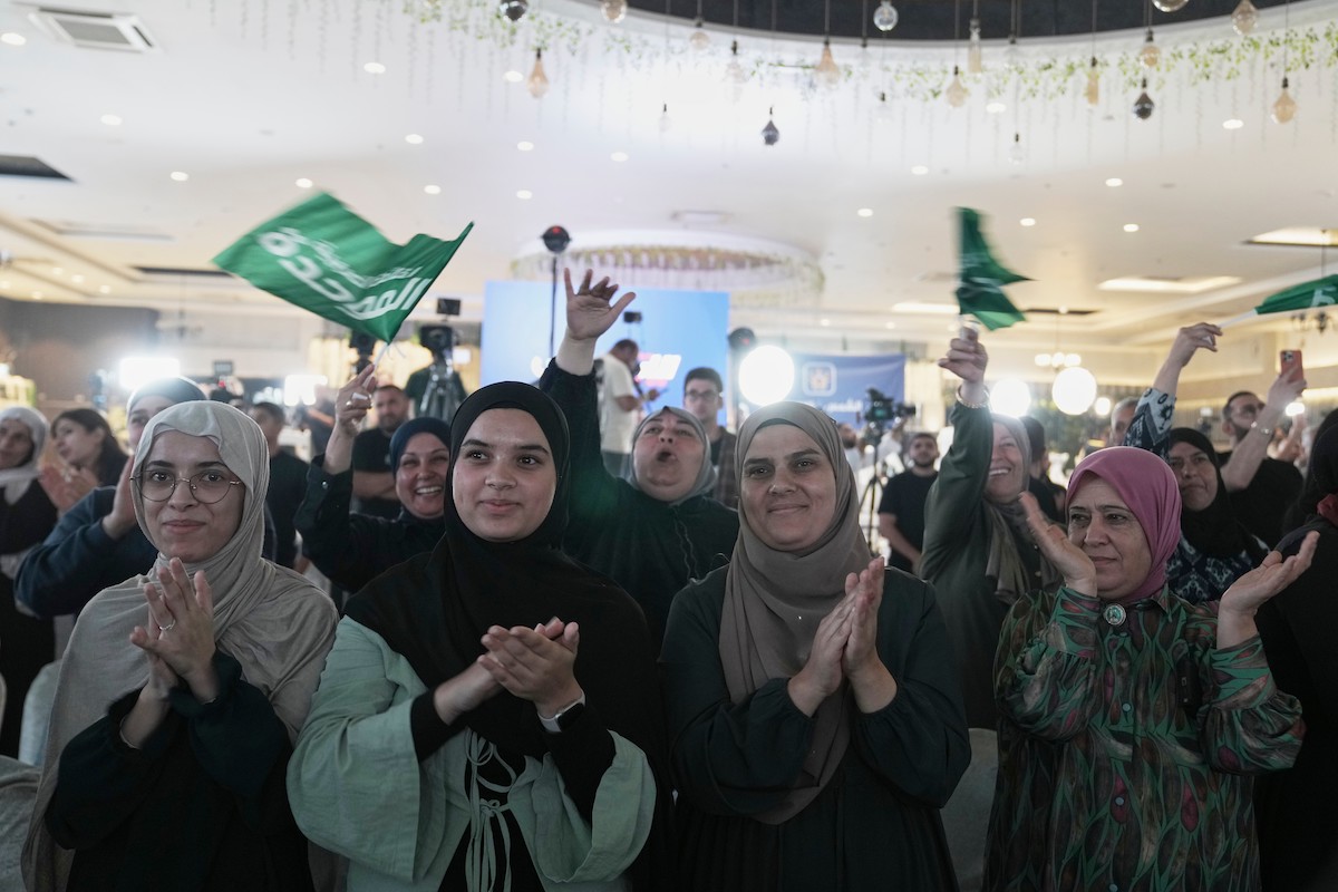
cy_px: 446
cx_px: 669
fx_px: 1152
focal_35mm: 31
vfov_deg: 42.3
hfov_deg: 60.3
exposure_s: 1/160
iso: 2000
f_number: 2.8
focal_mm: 31
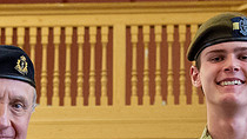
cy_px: 202
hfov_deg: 11.3
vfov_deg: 6.3
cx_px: 112
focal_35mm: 191
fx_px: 1251
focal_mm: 46
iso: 5000
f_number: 4.5
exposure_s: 1/200
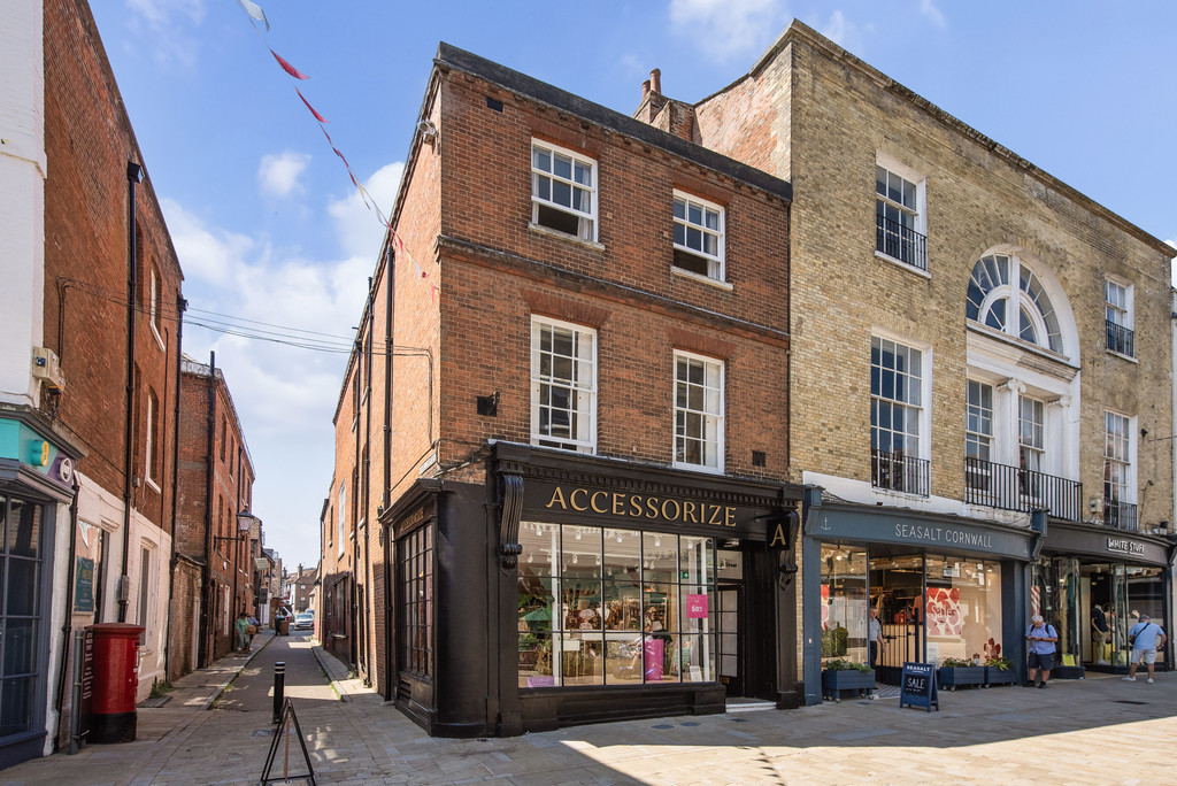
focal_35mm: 16
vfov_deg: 73.8
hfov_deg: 96.7
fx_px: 523
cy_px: 393
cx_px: 588
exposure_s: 1/1600
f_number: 7.1
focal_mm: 16
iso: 400
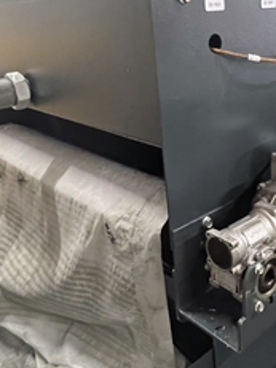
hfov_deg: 38.4
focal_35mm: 36
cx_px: 212
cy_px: 143
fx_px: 383
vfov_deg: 51.0
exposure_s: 1/40
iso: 800
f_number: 1.8
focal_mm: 1.57
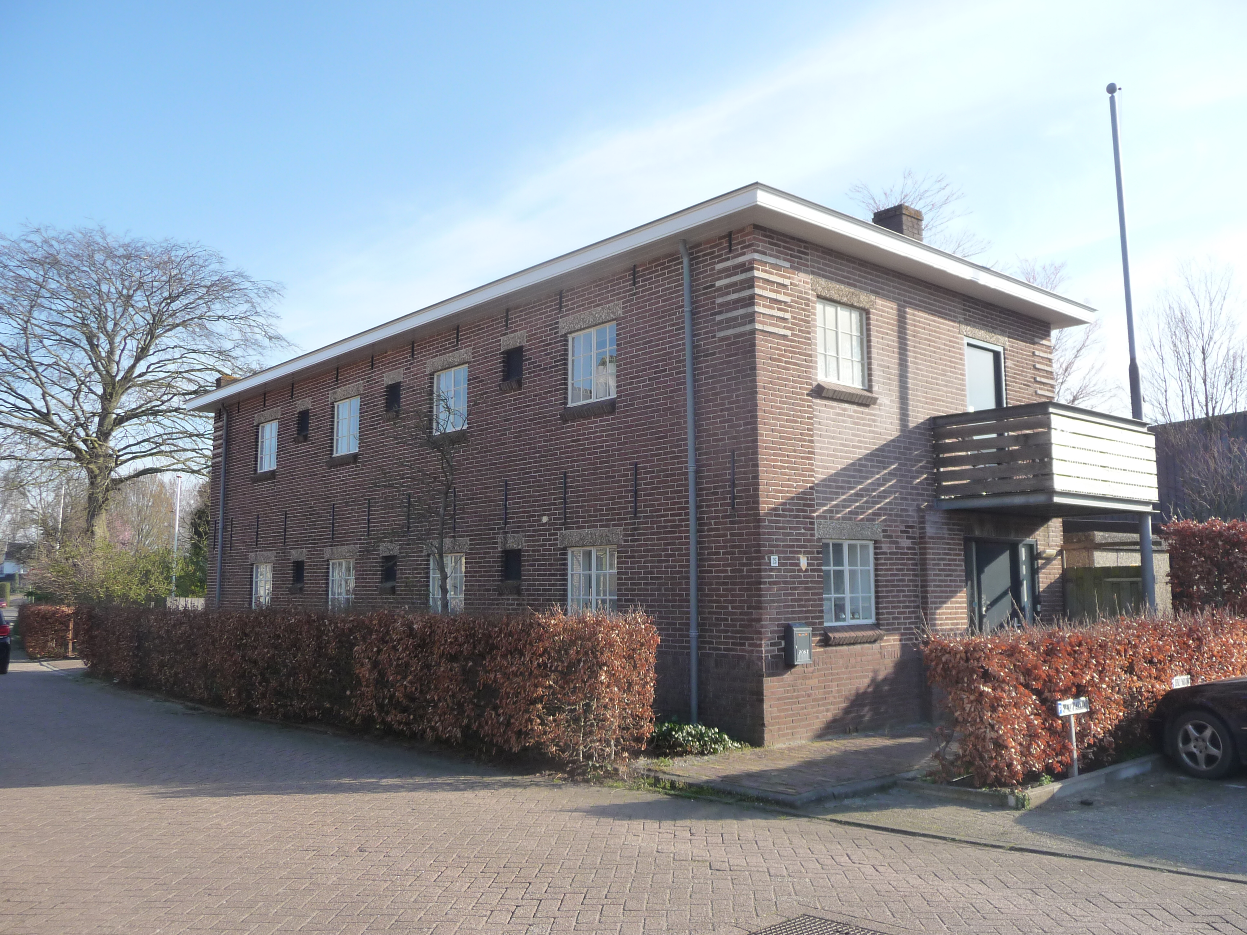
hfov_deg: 60.0
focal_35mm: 30
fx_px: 1081
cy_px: 468
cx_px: 624
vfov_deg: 46.8
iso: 160
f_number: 3.4
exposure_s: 1/400
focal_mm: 5
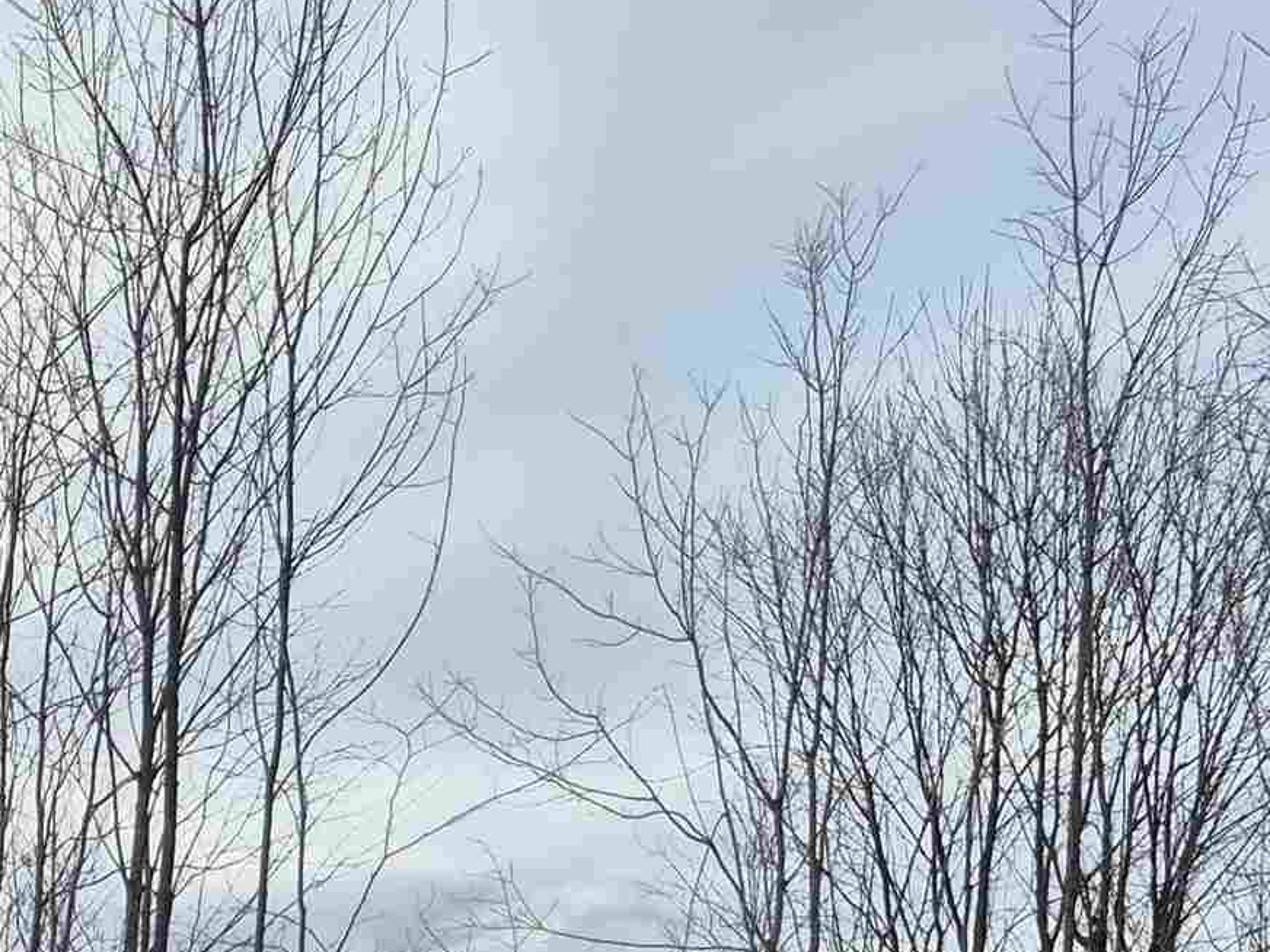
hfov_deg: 22.3
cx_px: -245
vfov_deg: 16.1
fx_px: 2972
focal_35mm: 81
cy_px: 1568
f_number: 1.8
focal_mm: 5.4
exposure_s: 1/3400
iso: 25
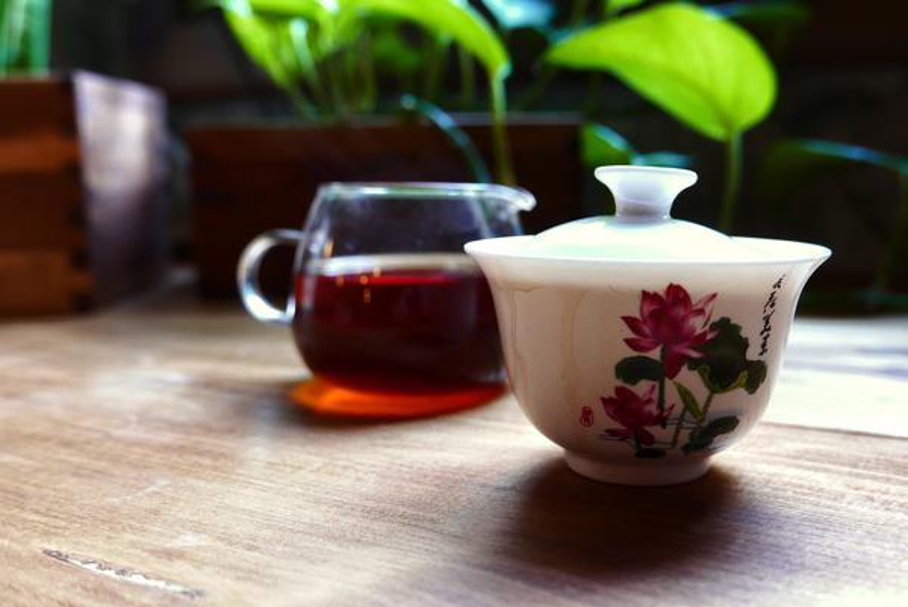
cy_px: 304
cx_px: 454
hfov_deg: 50.7
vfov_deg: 35.1
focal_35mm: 38
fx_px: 959
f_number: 3.2
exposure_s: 1/50
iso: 1600
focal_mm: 17.2
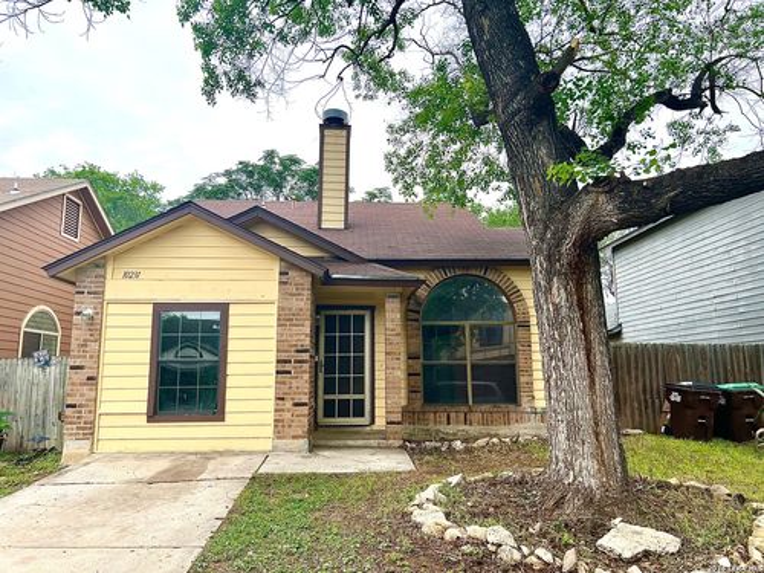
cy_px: 286
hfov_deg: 67.3
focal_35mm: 26
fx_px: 574
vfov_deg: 53.1
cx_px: 382
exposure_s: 1/1621
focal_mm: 5.7
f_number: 1.5
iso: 50
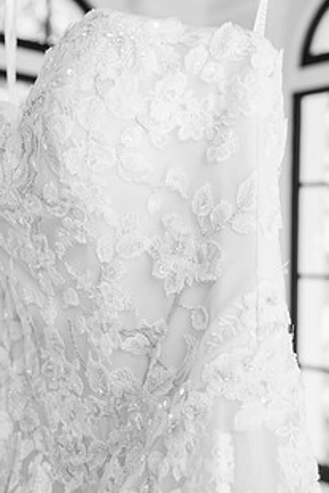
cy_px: 226
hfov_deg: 23.3
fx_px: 794
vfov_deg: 34.4
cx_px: 105
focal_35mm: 58
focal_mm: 40
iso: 500
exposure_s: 1/320
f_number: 4
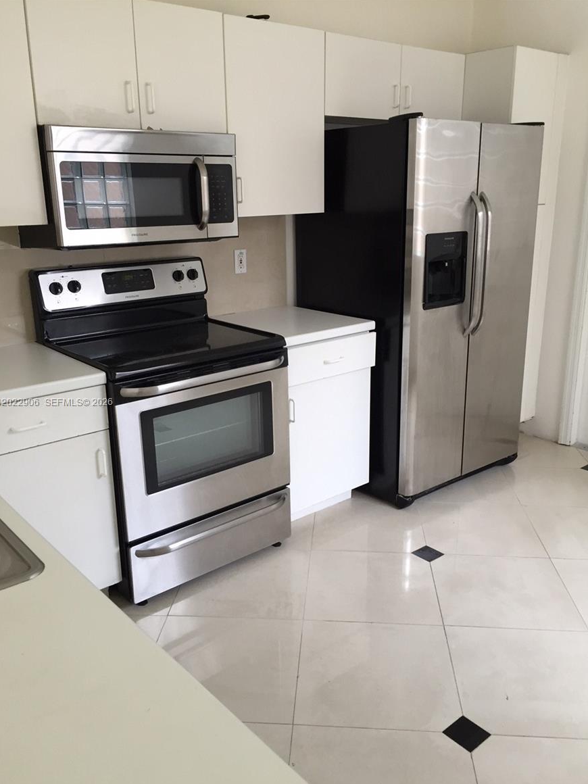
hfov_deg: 46.8
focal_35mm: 30
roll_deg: +1.5
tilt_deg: -17.4
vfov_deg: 60.0
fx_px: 679
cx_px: 292
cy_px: 403
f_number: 2.2
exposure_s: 1/30
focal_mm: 4.15
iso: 80
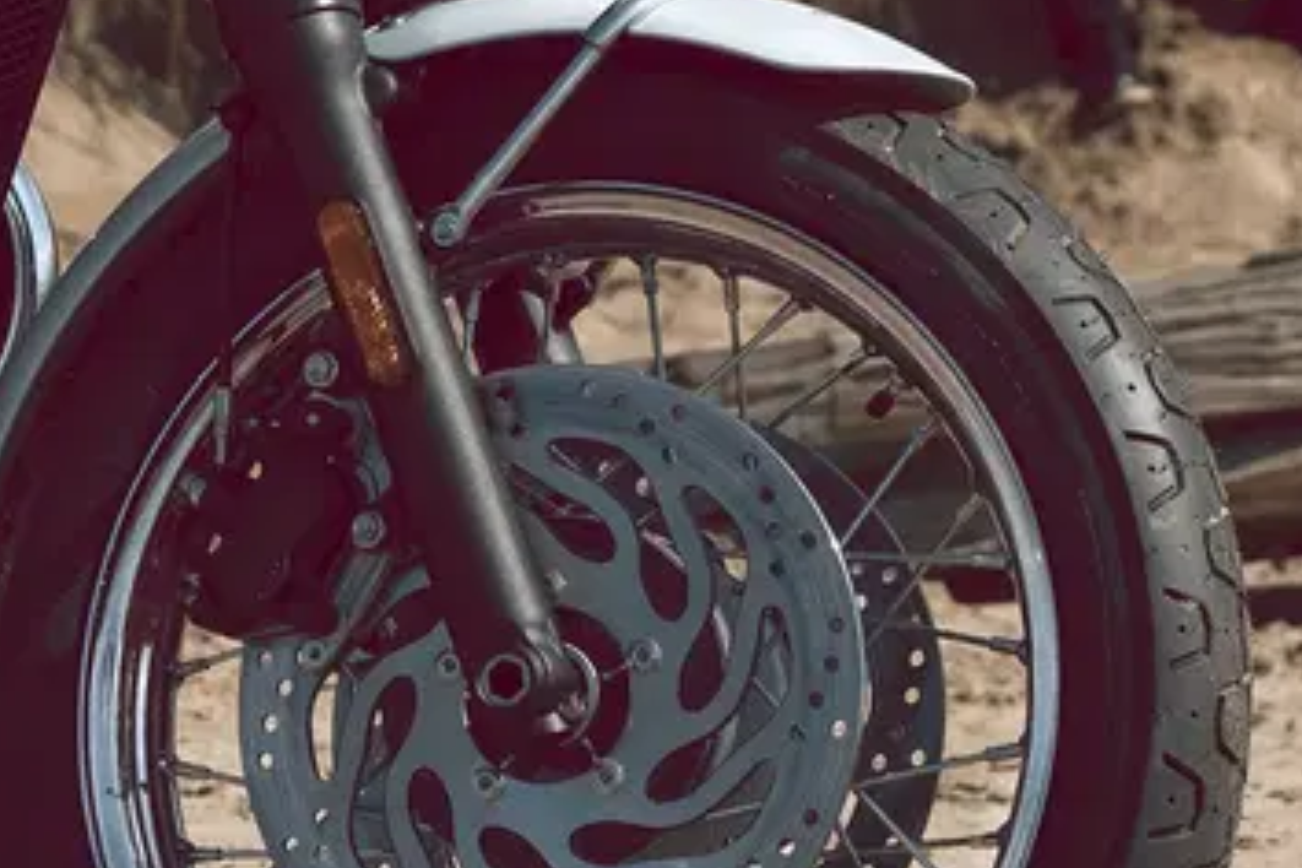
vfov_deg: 5.8
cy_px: 44
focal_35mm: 237
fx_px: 8571
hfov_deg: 8.5
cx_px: -458
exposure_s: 1/1600
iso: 160
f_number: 5.6
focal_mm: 70
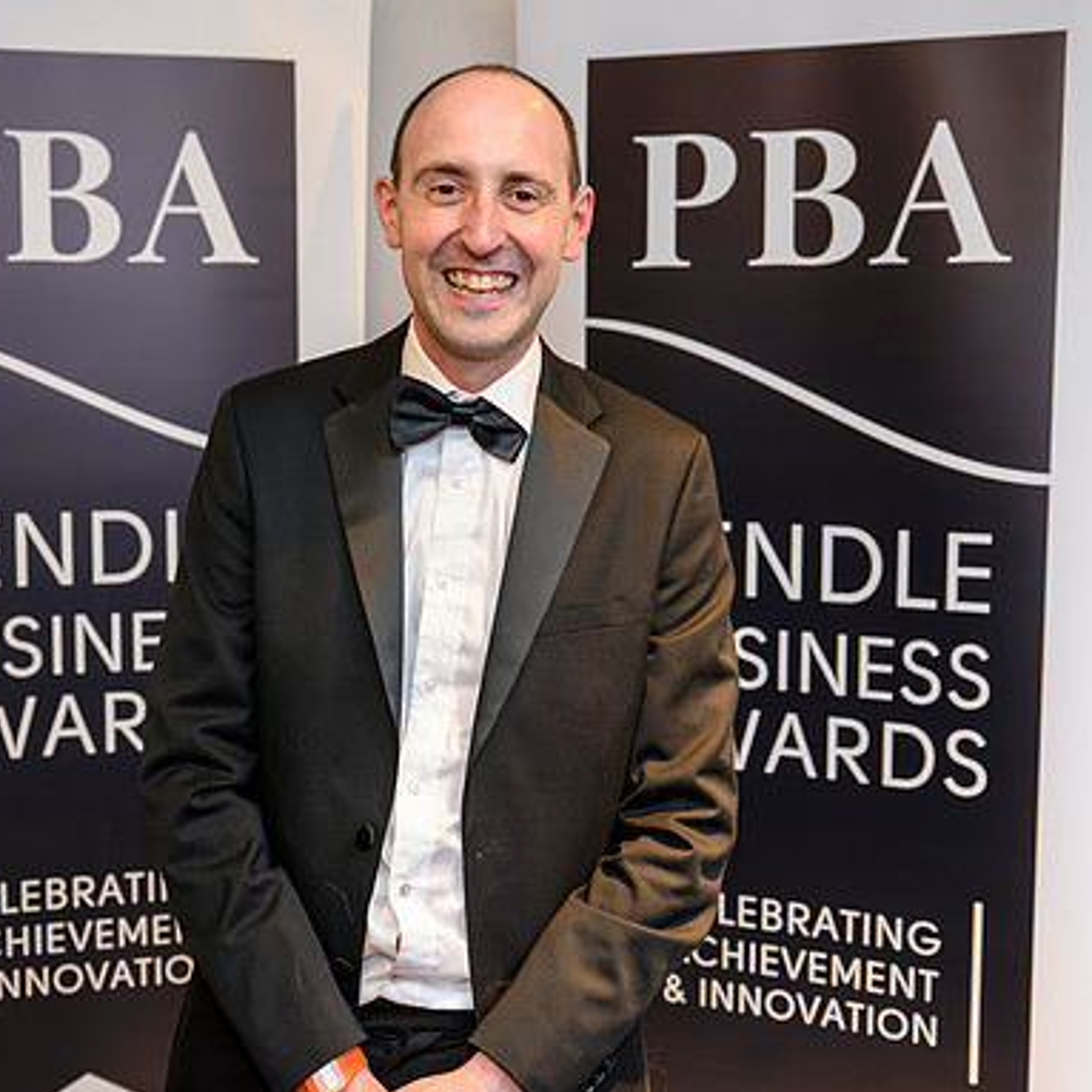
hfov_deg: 32.1
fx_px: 1892
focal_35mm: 53
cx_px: 461
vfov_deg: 32.2
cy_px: 526
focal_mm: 39
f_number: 4
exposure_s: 1/125
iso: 3200
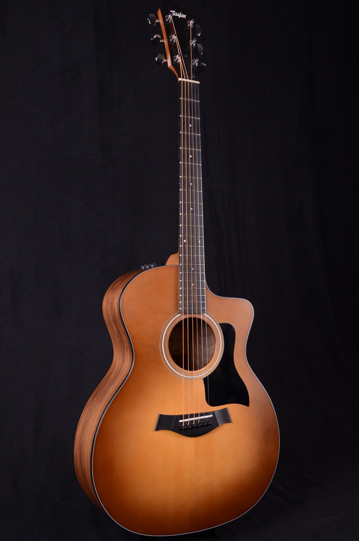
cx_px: 180
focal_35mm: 42
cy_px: 270
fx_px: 631
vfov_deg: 46.5
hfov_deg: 31.8
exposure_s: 1/200
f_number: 13
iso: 200
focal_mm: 28
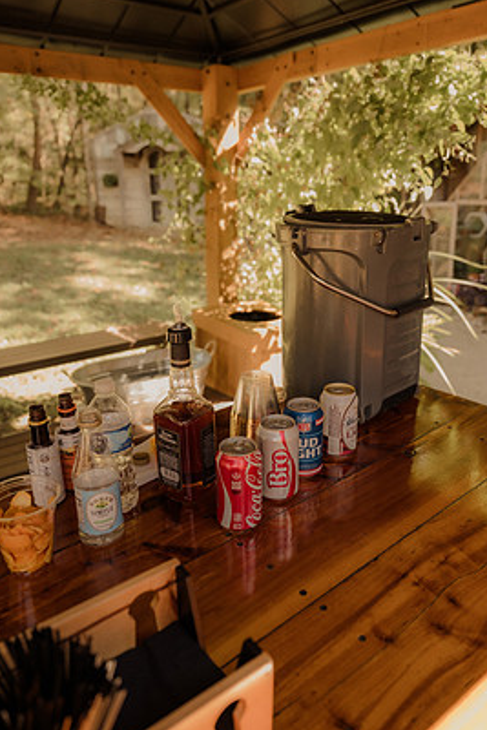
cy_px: 345
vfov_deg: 67.3
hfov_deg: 48.0
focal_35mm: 27
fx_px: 547
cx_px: 252
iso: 1250
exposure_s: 1/640
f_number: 3.2
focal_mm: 24
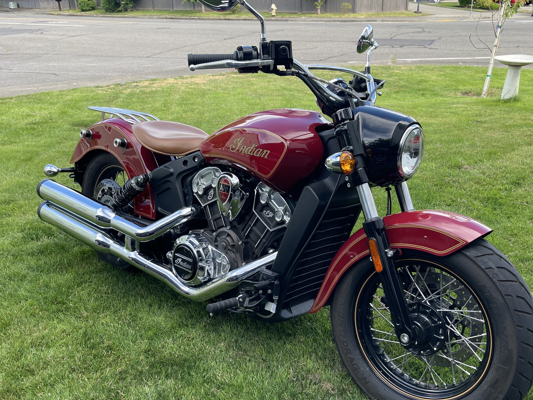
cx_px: 283
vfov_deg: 44.1
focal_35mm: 32
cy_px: 229
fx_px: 493
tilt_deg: -24.8
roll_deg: +0.2
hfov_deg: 56.8
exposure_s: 1/358
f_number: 1.6
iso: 32
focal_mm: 5.1
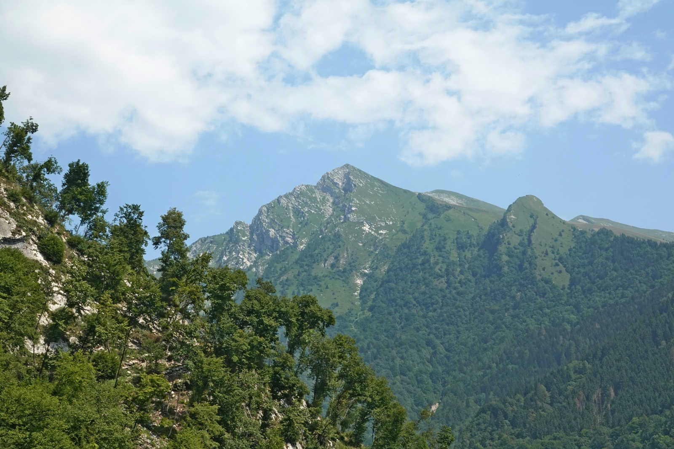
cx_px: 337
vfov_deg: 24.2
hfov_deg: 35.6
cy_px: 224
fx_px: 1048
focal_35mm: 56
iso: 400
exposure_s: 1/160
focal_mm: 20.49
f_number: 11
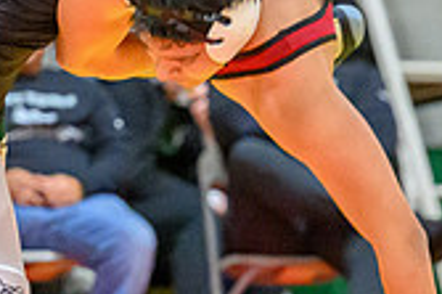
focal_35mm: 482
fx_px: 5912
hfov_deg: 4.3
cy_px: 104
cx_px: 112
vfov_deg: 2.8
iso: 12800
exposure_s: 1/640
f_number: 2.8
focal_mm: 110
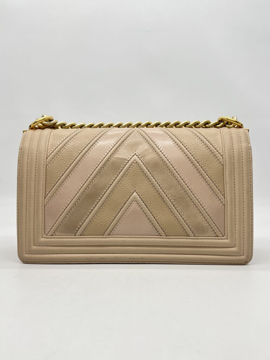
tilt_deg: -1.8
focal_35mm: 26
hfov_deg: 53.1
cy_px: 180
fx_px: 270
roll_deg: +0.7
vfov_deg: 67.3
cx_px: 135
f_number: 1.5
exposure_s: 1/195
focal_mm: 5.7
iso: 40
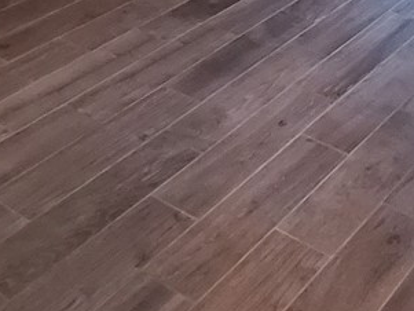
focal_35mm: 69
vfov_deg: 15.4
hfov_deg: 28.0
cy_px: -367
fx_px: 826
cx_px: 271
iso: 500
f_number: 2.2
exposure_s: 1/30
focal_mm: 1.8
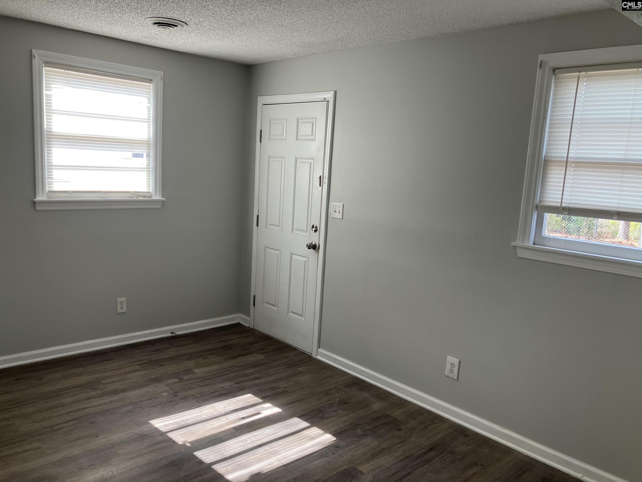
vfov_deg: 49.7
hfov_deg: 63.4
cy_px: 241
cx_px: 321
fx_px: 519
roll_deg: -2.9
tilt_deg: -8.1
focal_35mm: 28
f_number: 1.8
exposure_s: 1/120
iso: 50
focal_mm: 3.99
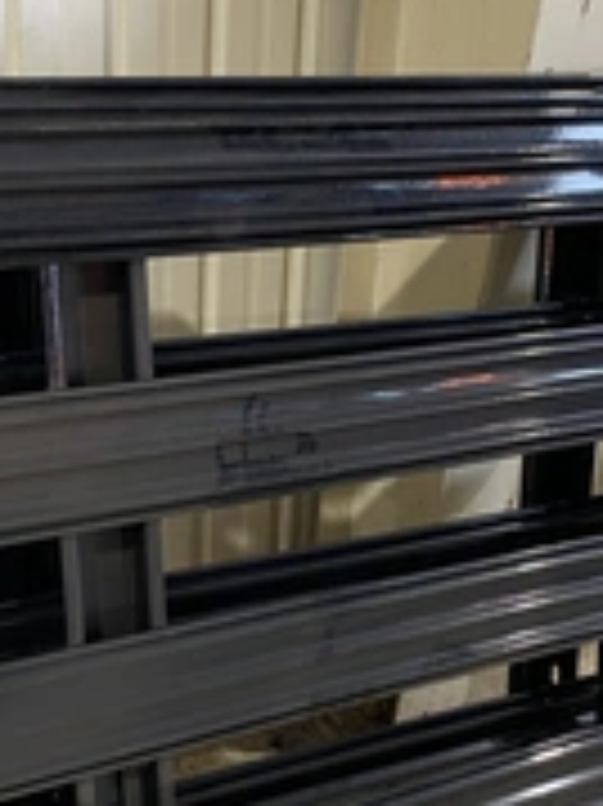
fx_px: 1349
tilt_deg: -25.1
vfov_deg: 33.1
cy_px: 509
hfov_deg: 25.2
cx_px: 346
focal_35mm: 58
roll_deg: -2.4
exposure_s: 1/60
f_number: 1.8
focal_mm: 4.25
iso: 125
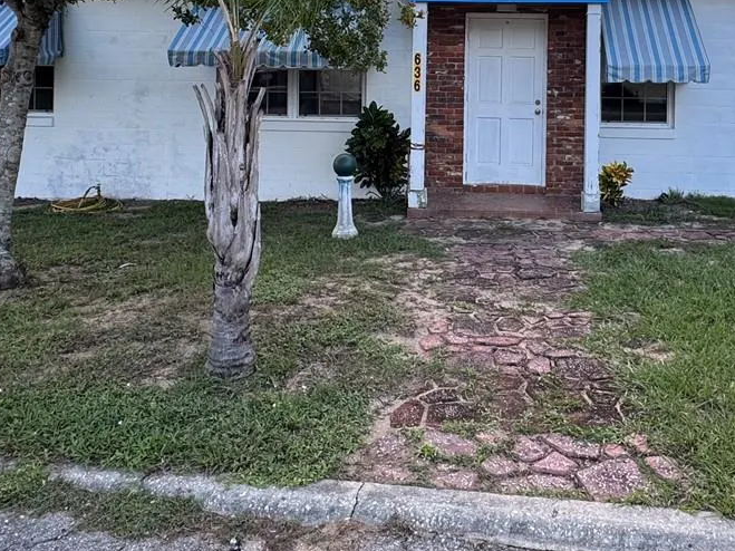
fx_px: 722
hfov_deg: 53.2
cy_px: 74
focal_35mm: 34
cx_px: 472
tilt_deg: +0.4
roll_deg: -1.3
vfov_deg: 39.3
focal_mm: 2.22
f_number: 2.2
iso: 40
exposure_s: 1/181
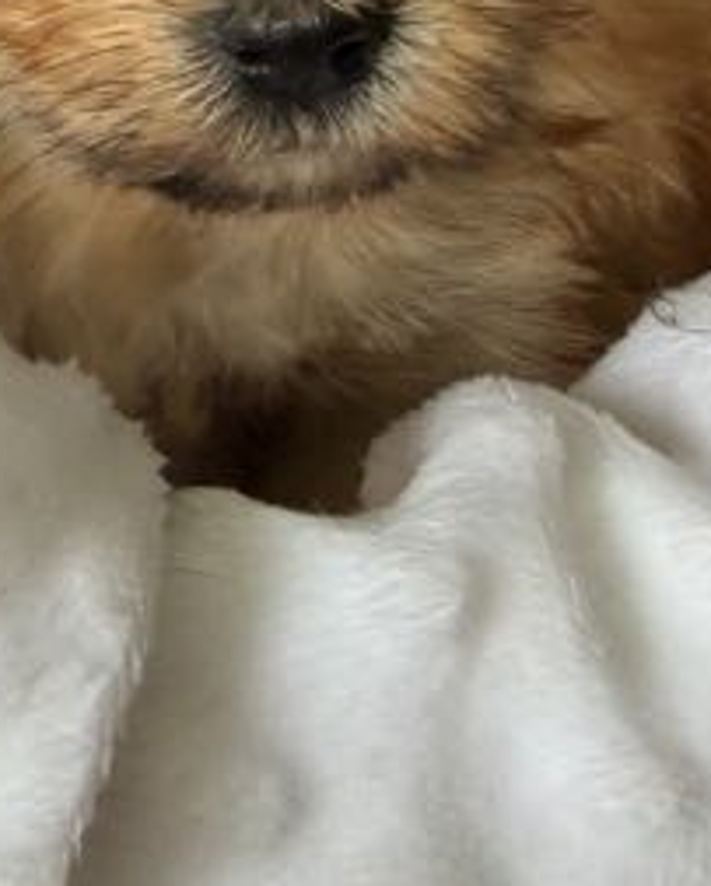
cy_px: -109
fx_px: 1943
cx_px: -105
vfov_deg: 23.9
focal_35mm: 74
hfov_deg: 19.7
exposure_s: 1/121
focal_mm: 2.22
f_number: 2.2
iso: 200
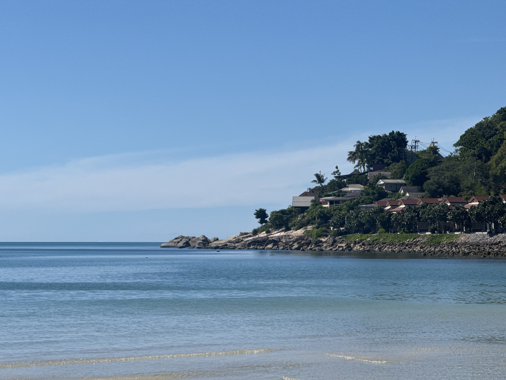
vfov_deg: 12.3
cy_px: 190
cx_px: 253
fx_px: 1754
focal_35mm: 120
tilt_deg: +1.6
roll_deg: +0.0
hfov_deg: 16.4
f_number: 2.8
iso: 50
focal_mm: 15.66
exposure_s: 1/2439
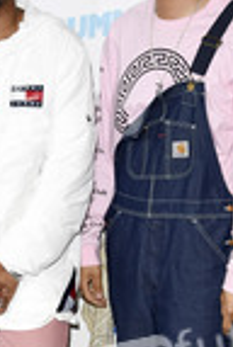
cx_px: -4
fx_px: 1188
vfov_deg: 16.6
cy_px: 250
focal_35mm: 123
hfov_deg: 11.1
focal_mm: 44
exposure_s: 1/250
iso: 800
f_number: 5.6
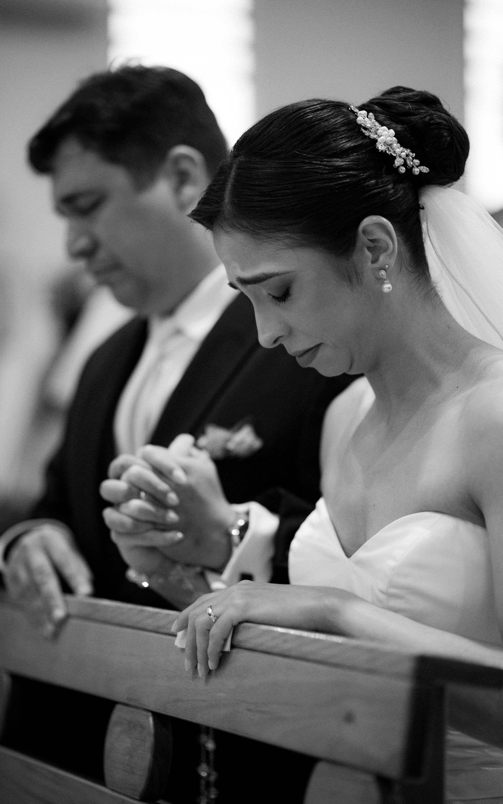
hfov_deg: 15.0
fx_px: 1908
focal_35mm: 87
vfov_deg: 23.8
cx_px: 256
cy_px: 403
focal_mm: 85
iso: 2500
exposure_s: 1/320
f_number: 2
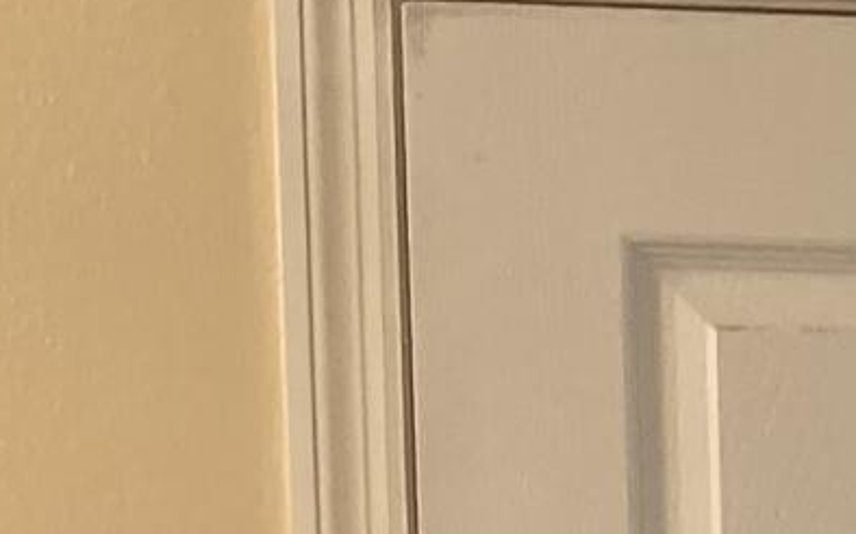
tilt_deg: -10.3
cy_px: 2080
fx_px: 5271
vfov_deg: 5.2
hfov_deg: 8.9
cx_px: 1462
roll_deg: -0.3
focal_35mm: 226
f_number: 1.8
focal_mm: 3.99
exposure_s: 1/60
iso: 125
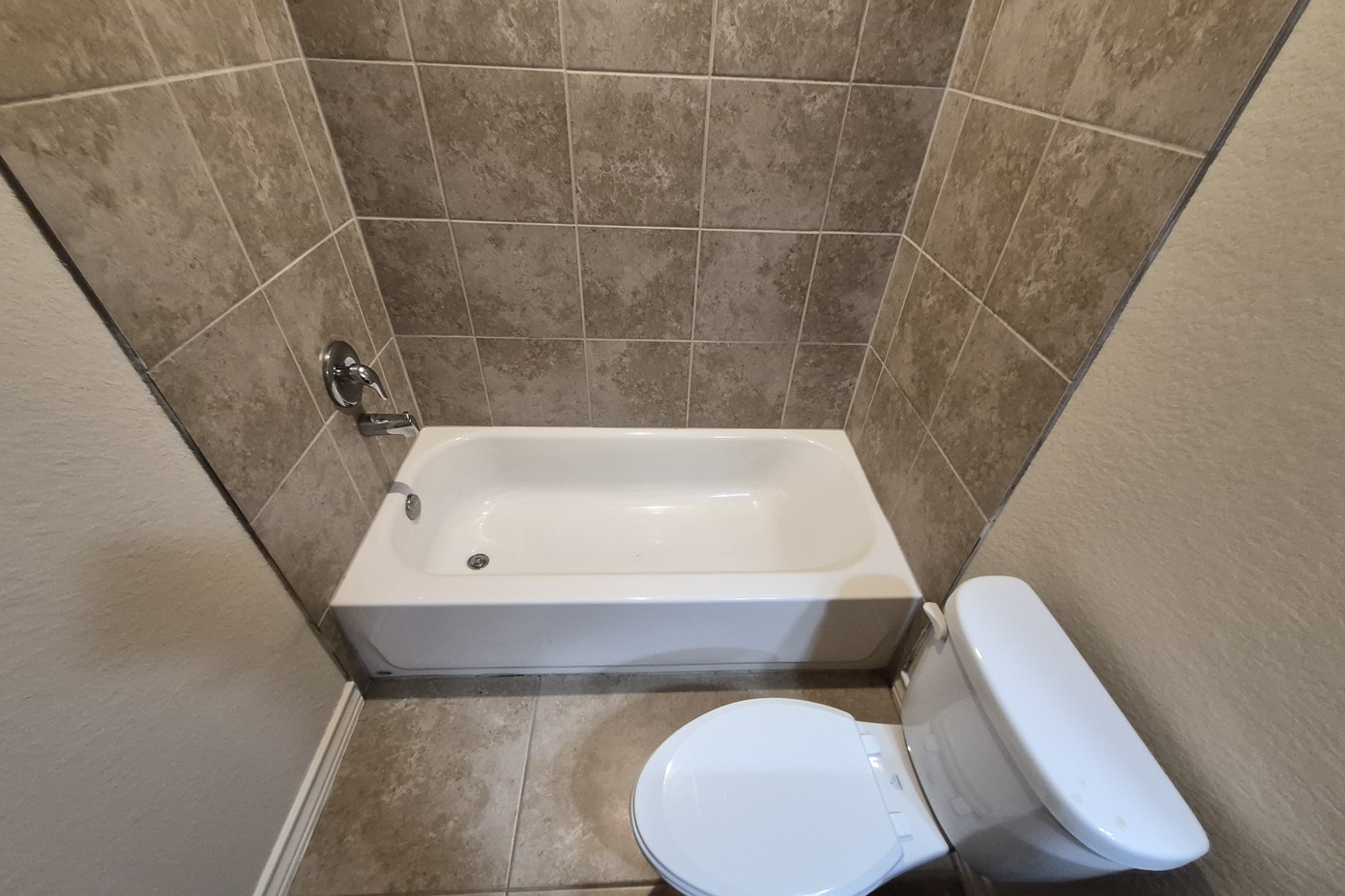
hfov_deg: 104.2
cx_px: 687
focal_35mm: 14
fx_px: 523
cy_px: 471
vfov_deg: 81.1
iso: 400
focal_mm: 1.74
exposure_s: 1/60
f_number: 2.2
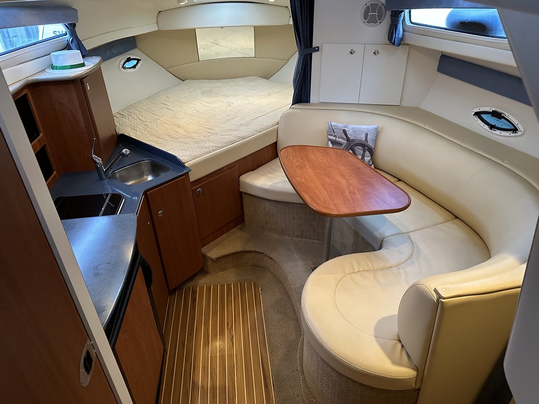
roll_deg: +1.2
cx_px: 270
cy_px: 202
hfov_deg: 71.6
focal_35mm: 24
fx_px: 374
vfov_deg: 56.8
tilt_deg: -29.5
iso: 1250
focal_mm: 6.86
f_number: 1.78
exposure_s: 1/30
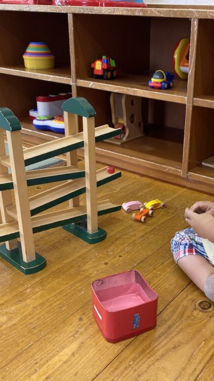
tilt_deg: -26.5
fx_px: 383
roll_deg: -2.6
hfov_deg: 30.6
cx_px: 162
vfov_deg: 52.8
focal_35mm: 38
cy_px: 191
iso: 100
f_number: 1.8
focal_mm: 4.25
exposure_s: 1/121
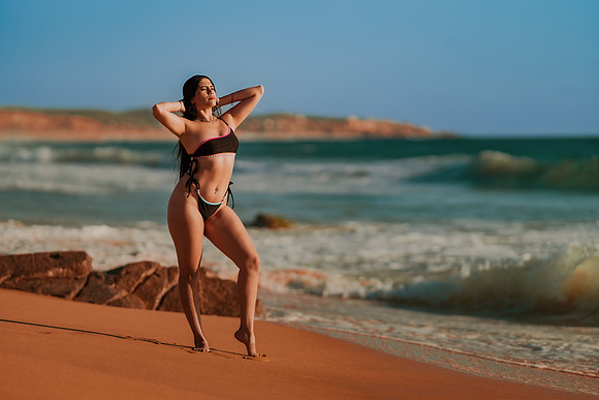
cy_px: 200
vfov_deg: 10.2
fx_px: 2247
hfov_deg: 15.2
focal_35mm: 135
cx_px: 300
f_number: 2
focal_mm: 135
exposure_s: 1/8000
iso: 50
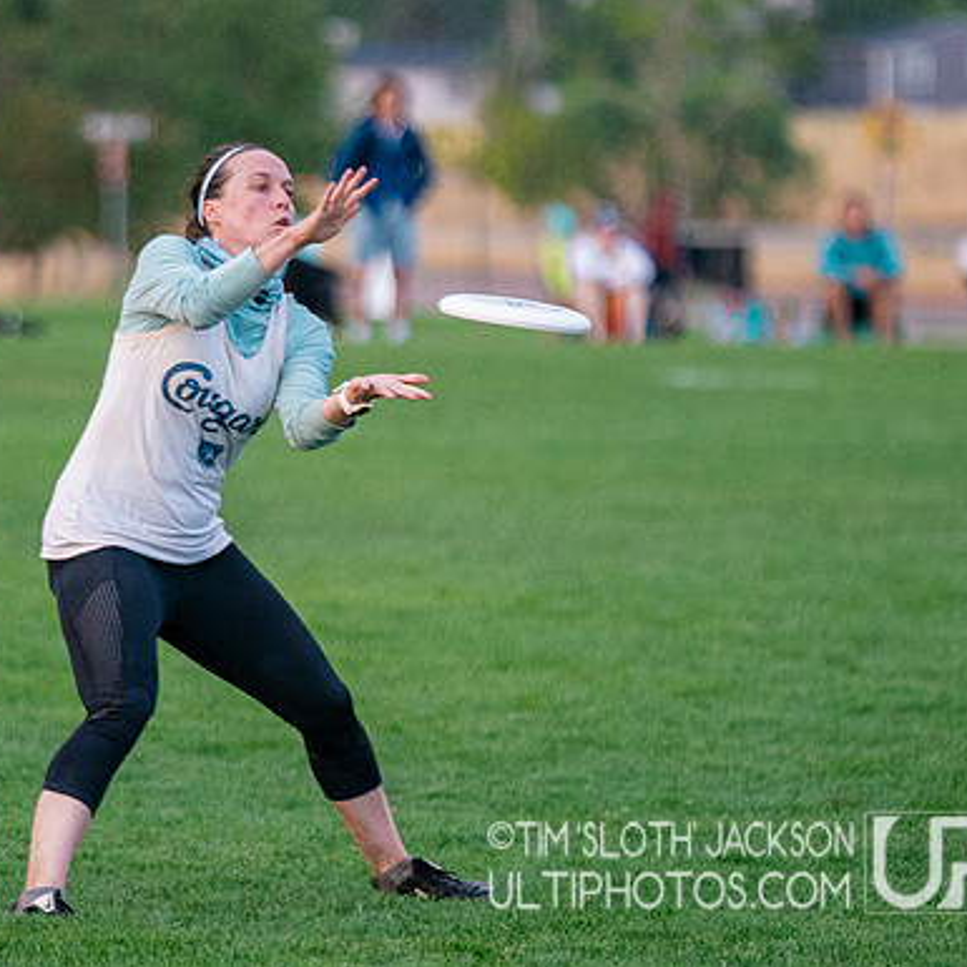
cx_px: 384
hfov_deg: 3.9
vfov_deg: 3.9
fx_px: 14222
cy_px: 532
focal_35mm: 450
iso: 2500
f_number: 2.8
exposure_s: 1/4000
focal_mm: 200
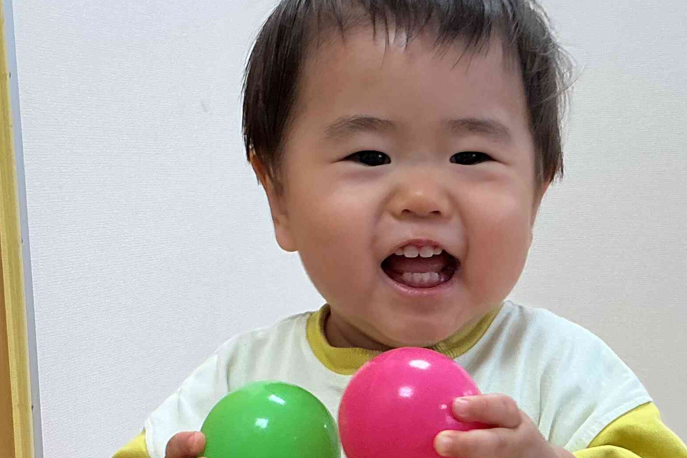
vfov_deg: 17.4
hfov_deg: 26.0
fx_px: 1488
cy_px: 325
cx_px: 407
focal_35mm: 78
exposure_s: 1/120
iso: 32
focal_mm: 3
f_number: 1.8
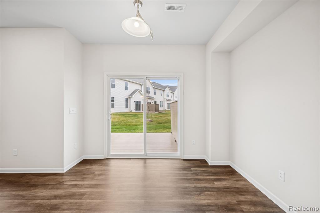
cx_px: 160
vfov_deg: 81.2
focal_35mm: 14
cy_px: 106
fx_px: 124
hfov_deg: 104.2
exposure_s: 1/3
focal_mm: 14
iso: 100
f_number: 9
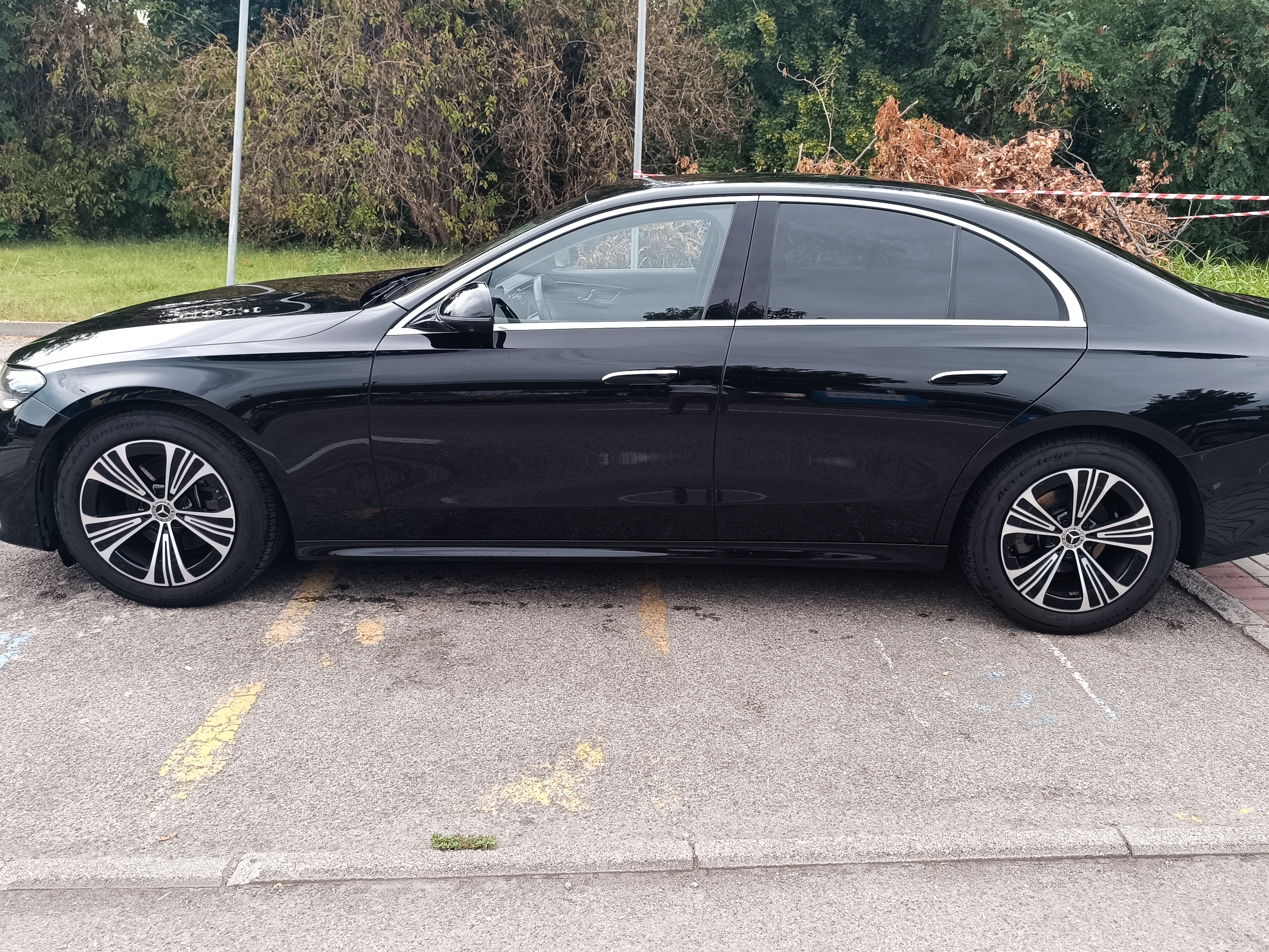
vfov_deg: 49.7
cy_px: 440
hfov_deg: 63.3
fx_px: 1026
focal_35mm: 28
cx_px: 701
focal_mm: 6.14
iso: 174
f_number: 1.65
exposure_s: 1/100
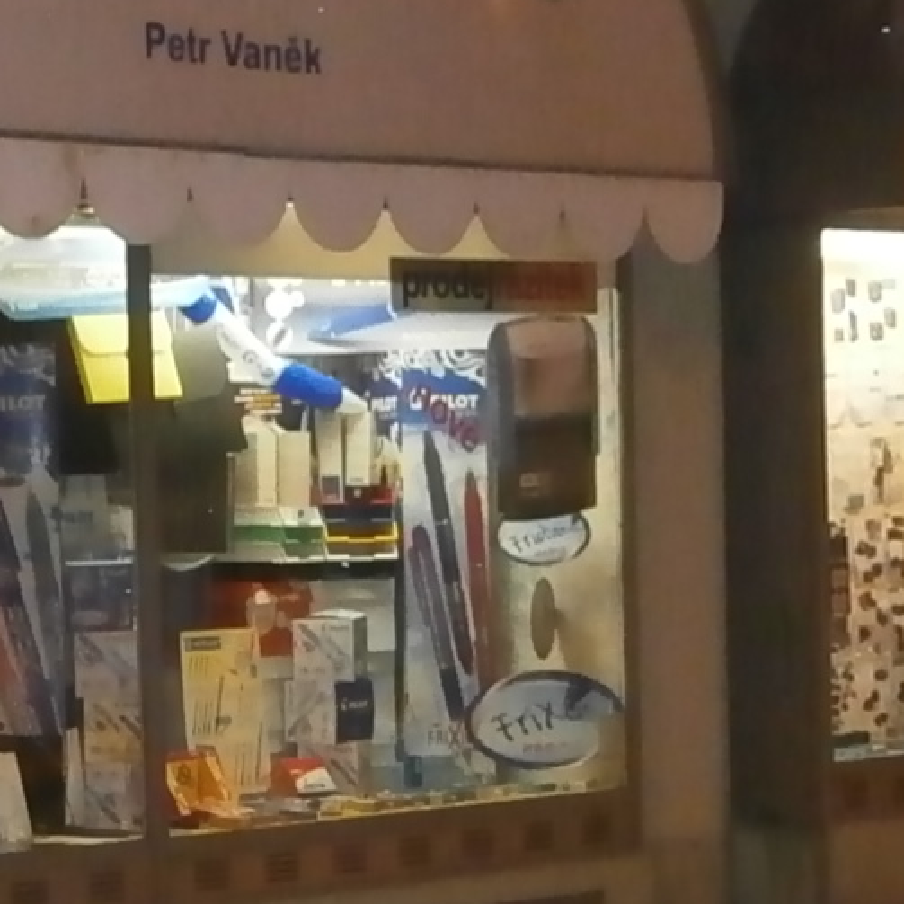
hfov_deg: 14.8
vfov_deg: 14.6
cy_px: 956
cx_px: 115
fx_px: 3457
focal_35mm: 117
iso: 640
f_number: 2.8
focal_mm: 4.7
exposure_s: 1/30
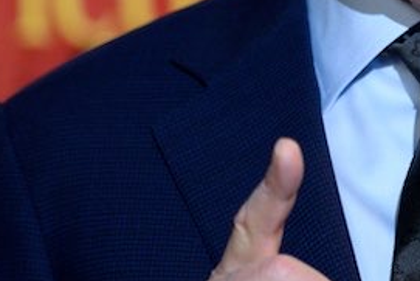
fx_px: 6968
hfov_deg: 3.4
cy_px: -143
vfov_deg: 2.3
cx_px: 391
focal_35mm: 597
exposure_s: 1/400
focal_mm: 180
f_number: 3.2
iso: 1600
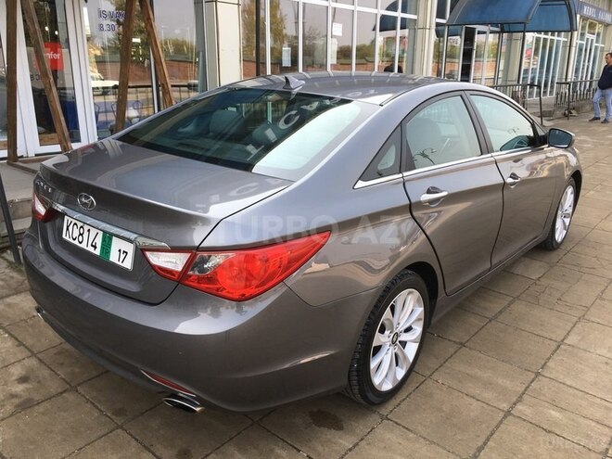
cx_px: 306
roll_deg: +0.0
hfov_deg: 61.7
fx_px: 513
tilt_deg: -17.5
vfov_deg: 48.2
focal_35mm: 29
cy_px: 230
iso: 25
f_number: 2.2
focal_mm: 4.15
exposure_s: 1/351
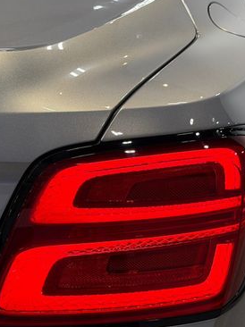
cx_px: 106
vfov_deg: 23.3
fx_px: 794
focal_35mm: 84
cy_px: 175
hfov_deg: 17.5
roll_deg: -2.4
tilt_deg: -11.9
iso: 64
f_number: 1.78
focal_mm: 6.76
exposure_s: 1/243
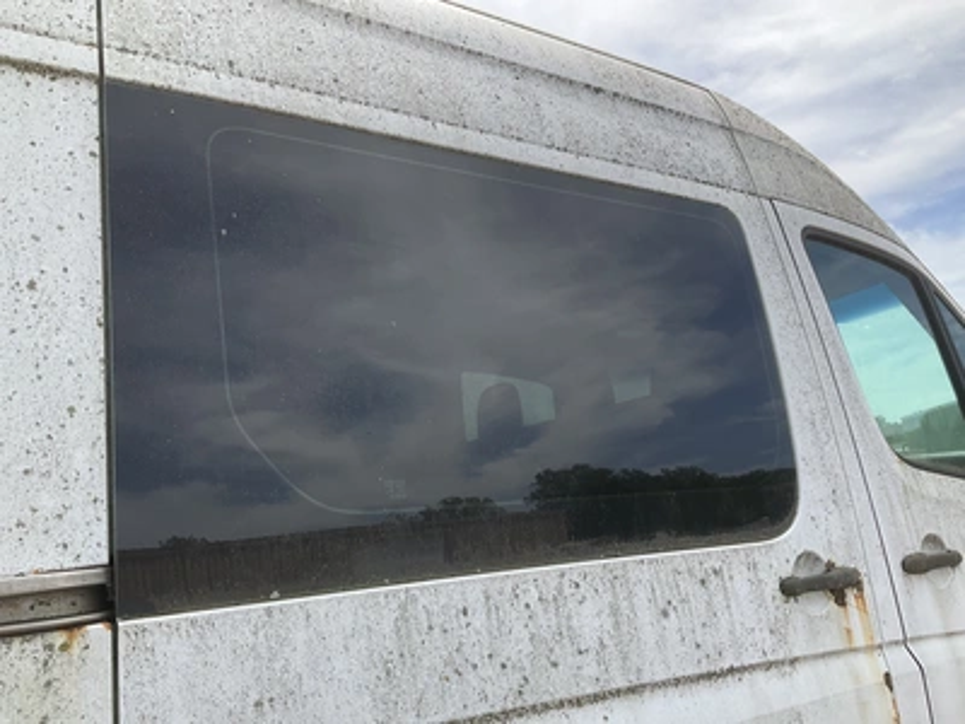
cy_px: 362
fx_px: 808
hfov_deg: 61.7
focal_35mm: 29
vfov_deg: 48.2
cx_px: 482
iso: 25
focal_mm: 3
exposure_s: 1/997
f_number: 1.8
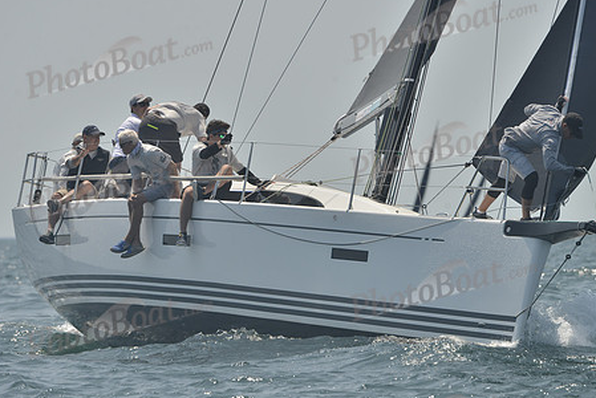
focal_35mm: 310
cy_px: 237
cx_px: 283
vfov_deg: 4.4
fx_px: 5135
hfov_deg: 6.6
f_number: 8
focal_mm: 240
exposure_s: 1/1250
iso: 280
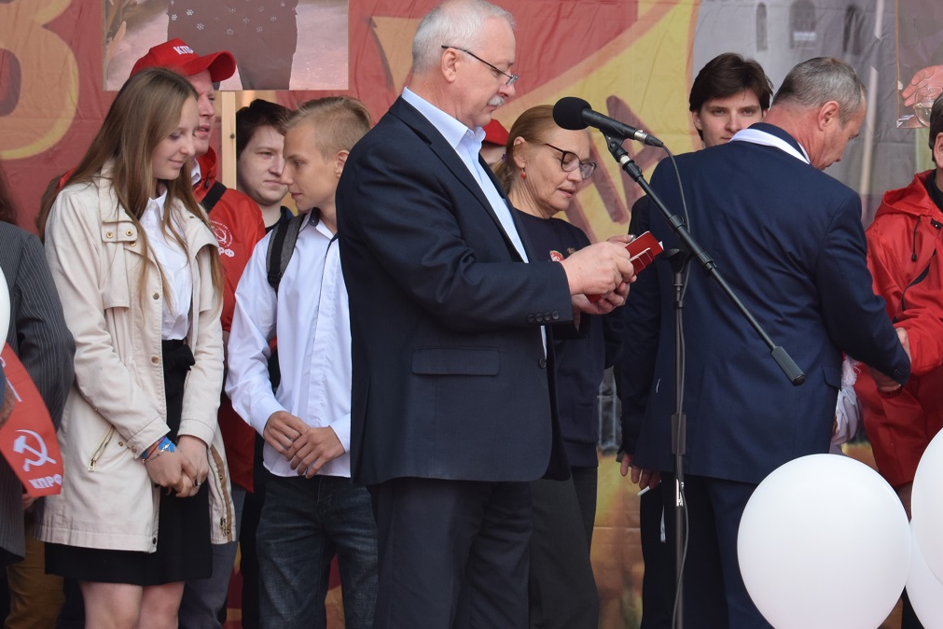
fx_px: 3847
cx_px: 756
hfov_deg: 13.9
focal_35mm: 147
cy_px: 144
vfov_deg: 9.3
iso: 320
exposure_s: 1/250
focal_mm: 55
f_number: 8
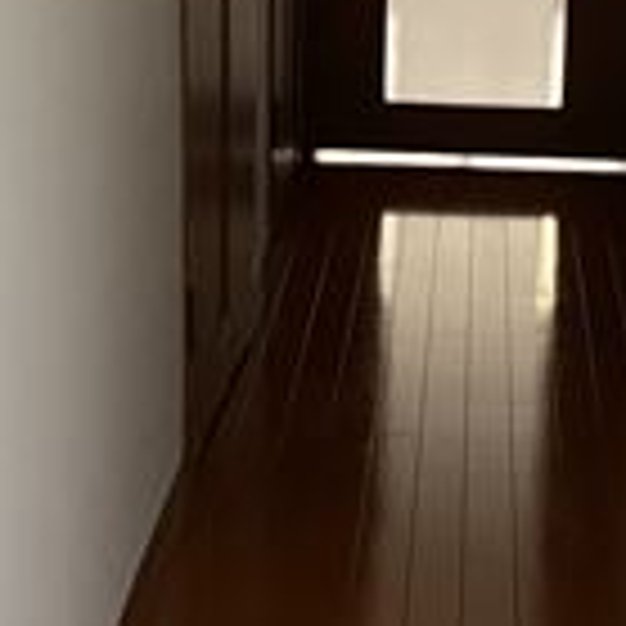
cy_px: 293
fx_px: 2169
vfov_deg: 16.4
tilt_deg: -17.6
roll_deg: -2.1
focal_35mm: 106
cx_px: 464
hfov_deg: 16.3
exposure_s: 1/50
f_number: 1.8
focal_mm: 4.25
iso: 250
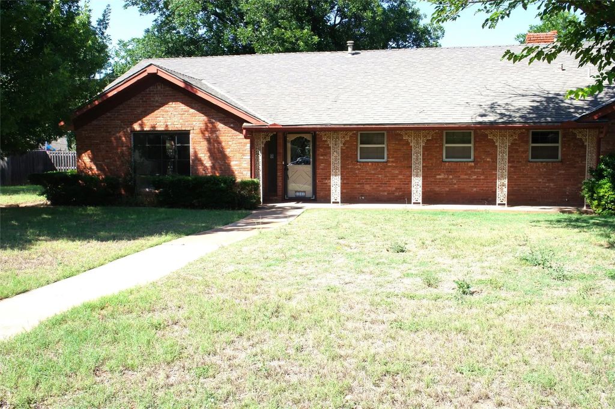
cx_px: 308
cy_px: 204
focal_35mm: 36
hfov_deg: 53.2
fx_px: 614
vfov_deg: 36.8
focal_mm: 24
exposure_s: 1/125
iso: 200
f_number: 11
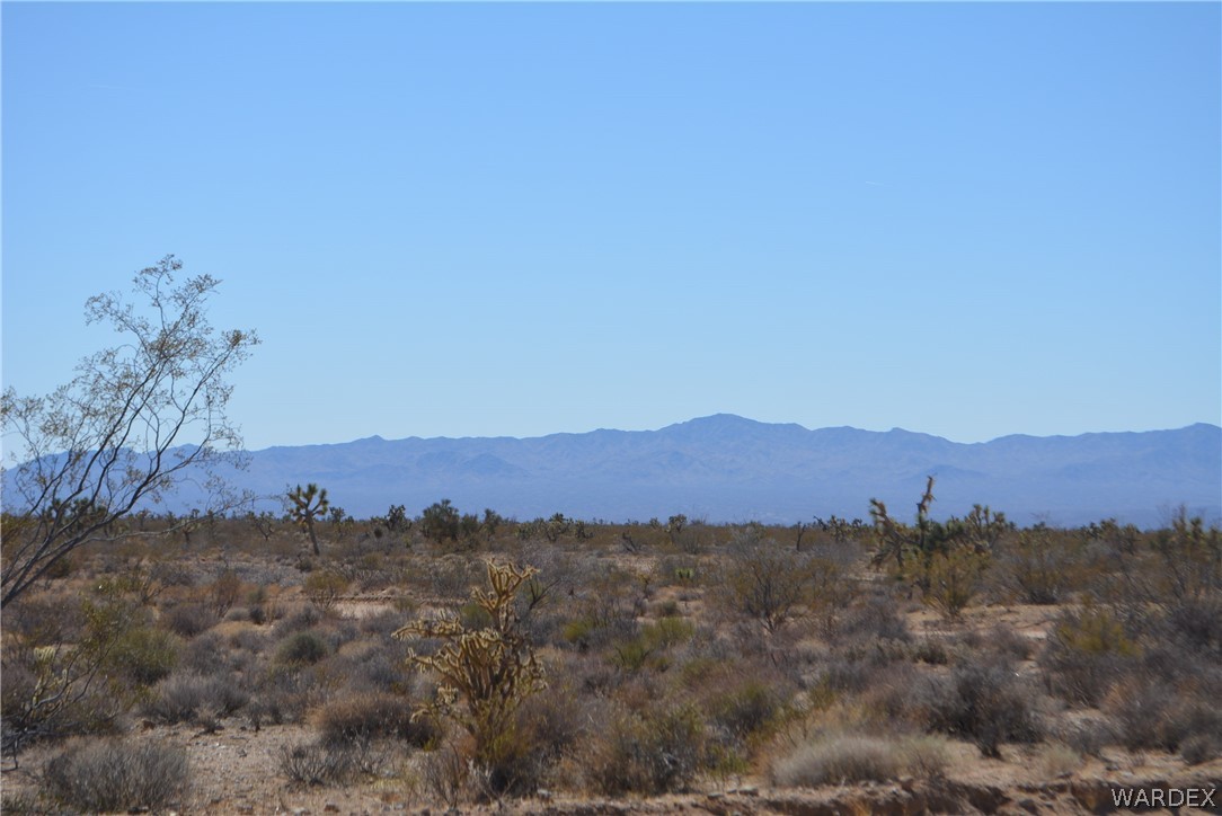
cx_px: 611
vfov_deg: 16.6
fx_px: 2802
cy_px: 408
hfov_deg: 24.6
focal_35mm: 82
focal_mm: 55
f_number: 8
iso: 400
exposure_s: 1/2000
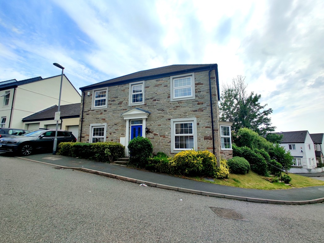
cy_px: 122
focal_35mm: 13
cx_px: 162
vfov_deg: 89.9
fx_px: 122
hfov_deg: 106.2
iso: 100
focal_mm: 2.25
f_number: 2.2
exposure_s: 1/2438
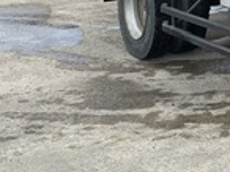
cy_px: -159
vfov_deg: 11.7
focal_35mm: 114
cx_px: 389
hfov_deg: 15.3
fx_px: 756
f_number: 1.8
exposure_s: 1/887
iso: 25
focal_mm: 4.25
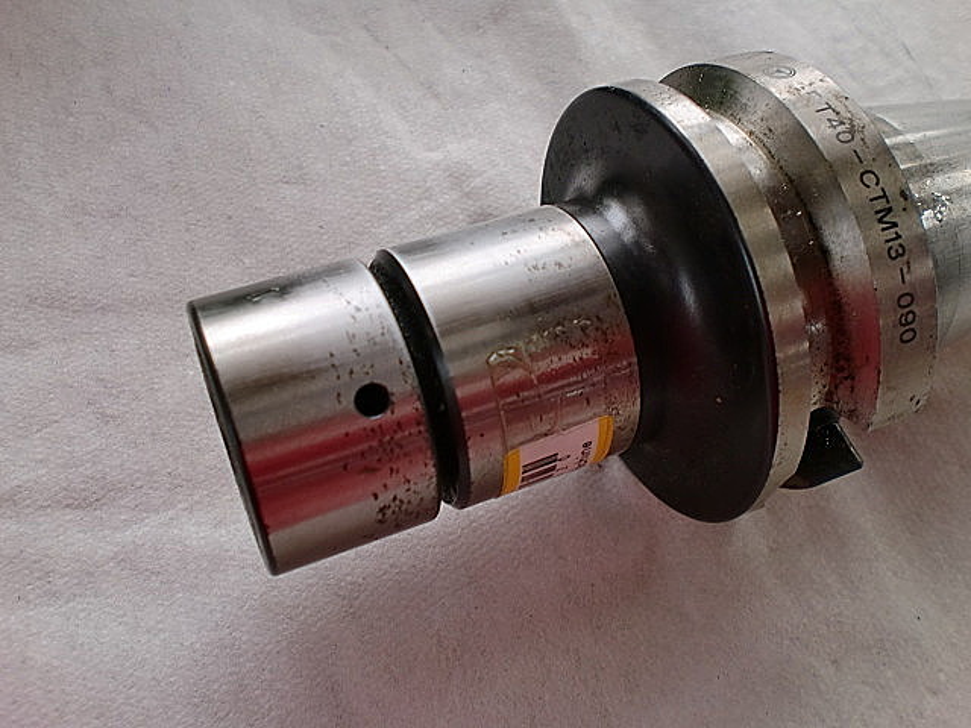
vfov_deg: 40.7
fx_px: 982
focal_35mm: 35
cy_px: 364
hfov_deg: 52.6
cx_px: 486
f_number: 3.1
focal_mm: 6.3
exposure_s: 1/80
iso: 64
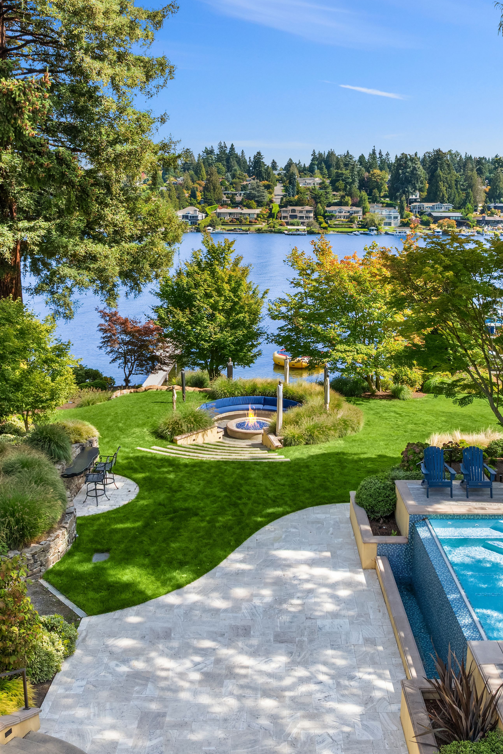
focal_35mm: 34
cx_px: 273
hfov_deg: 38.9
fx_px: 712
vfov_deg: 55.8
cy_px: 380
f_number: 2.8
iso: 190
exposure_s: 1/800
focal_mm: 12.29
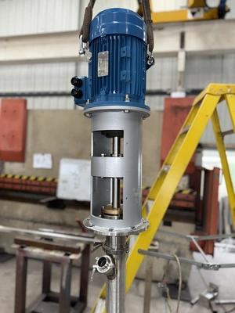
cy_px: 156
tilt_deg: -0.4
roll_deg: -4.0
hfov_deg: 56.8
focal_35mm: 24
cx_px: 118
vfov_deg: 71.6
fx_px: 217
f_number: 1.78
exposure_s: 1/45
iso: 50
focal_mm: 6.76
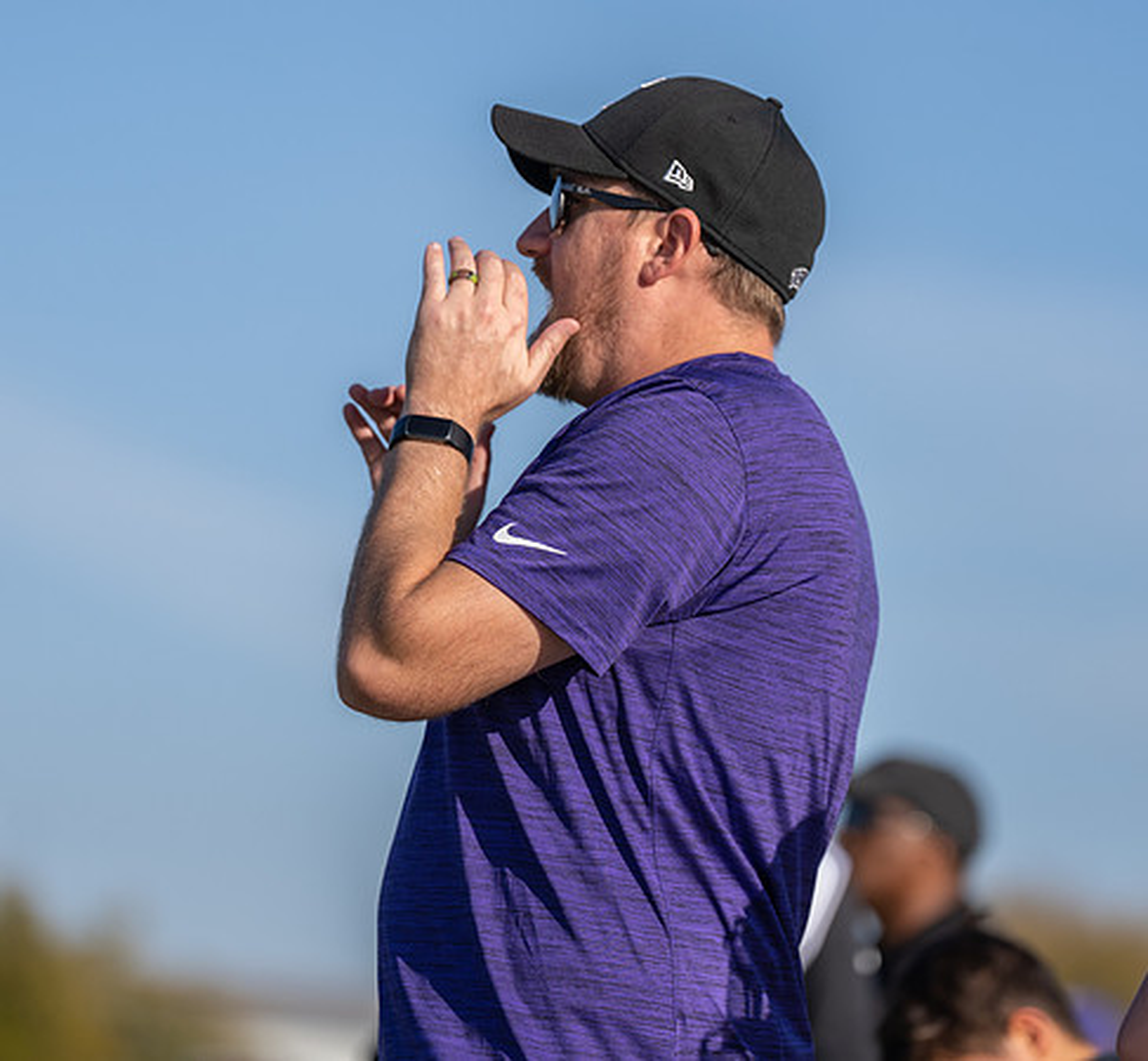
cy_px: 450
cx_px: 642
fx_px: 8704
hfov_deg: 7.5
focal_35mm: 241
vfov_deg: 7.0
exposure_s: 1/2500
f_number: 2.8
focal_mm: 171
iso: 200
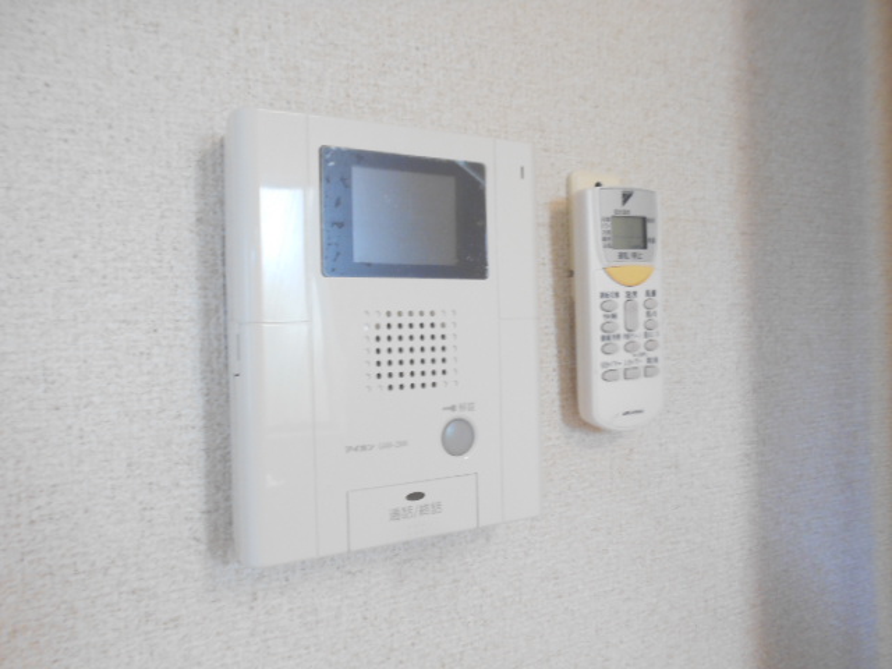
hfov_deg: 67.3
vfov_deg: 53.1
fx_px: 670
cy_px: 334
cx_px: 446
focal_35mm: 26
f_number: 3.2
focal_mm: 4.6
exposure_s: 1/30
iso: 280
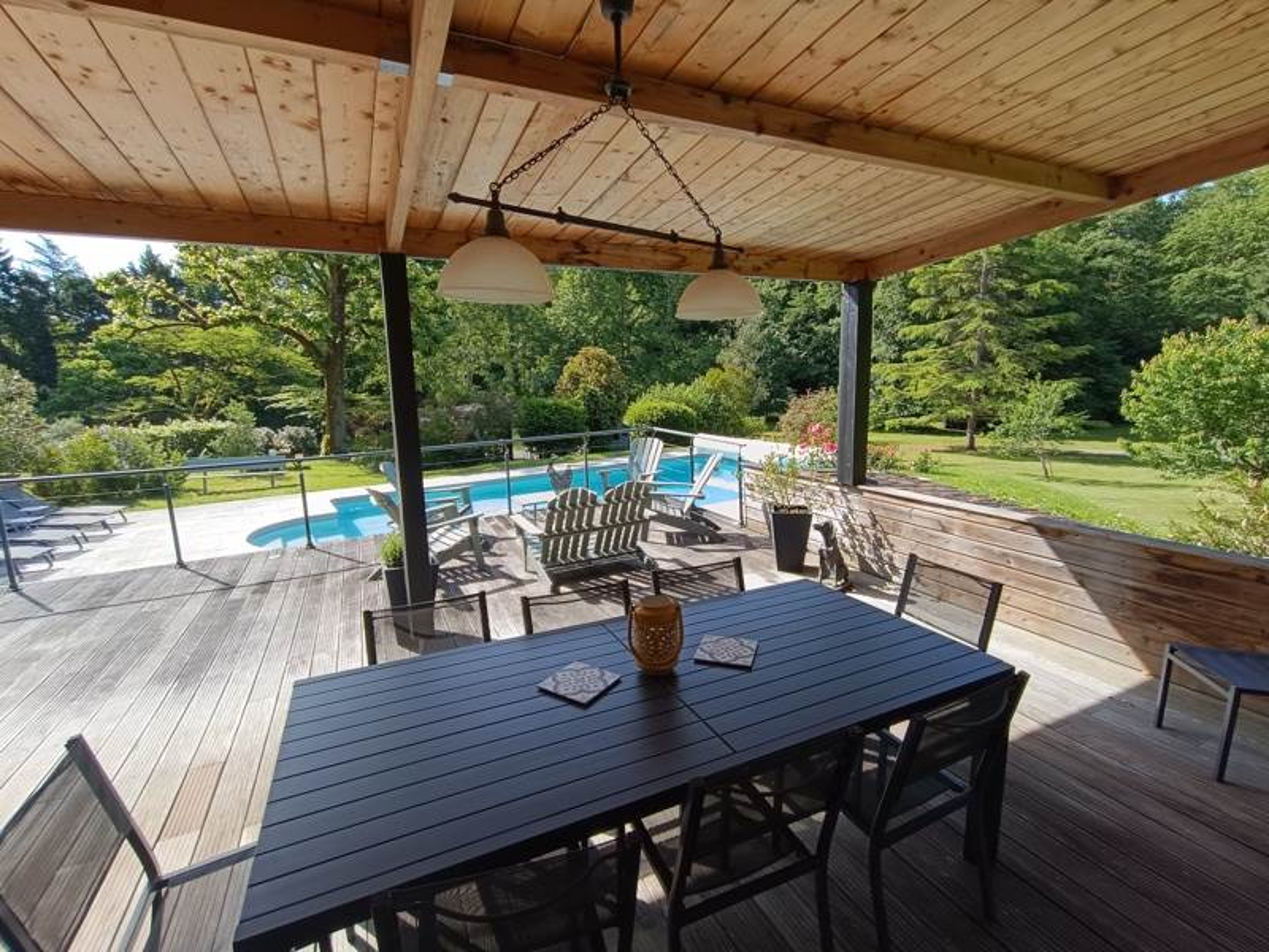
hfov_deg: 94.5
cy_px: 476
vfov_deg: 78.1
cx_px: 634
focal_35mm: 16
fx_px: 587
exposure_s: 1/261
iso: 50
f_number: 2.2
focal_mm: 1.66
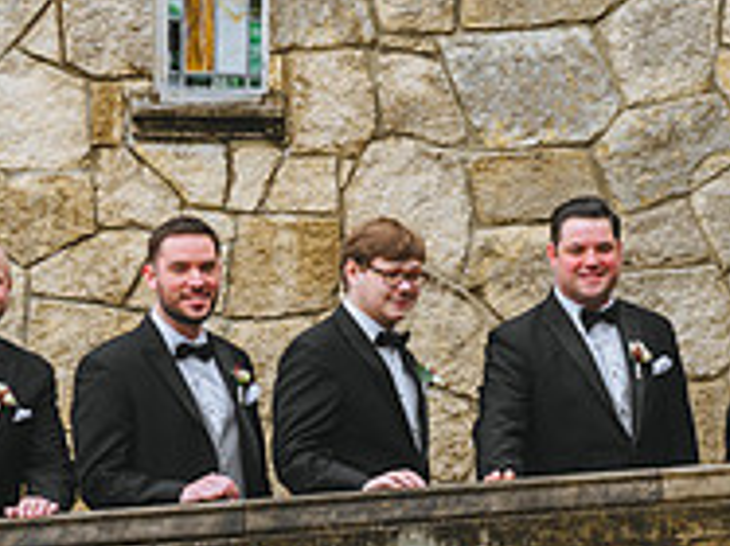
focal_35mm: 125
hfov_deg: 15.4
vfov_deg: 11.8
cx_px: 773
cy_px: 421
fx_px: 2634
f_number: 3.5
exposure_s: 1/320
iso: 250
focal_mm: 42
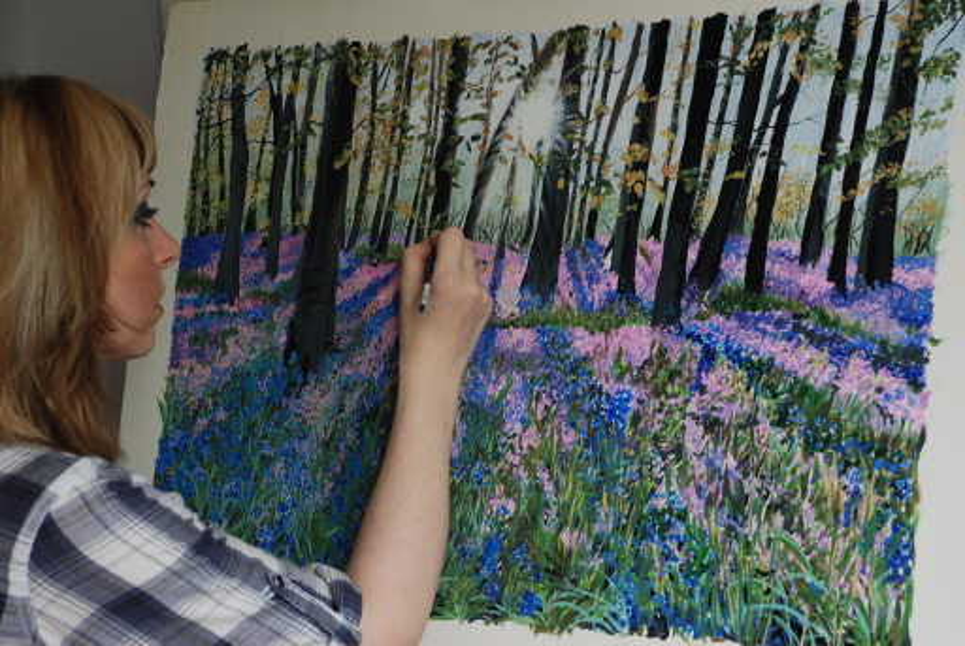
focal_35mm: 105
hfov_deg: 19.4
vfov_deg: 13.1
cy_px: 323
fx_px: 2819
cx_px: 482
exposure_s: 1/4
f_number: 6.3
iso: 100
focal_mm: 70
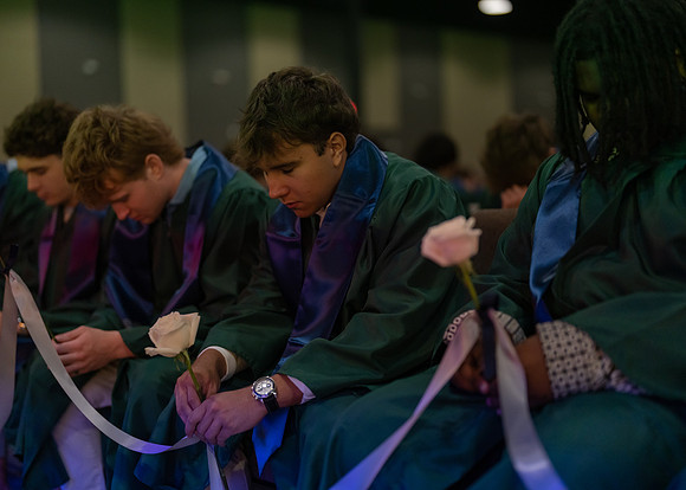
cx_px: 343
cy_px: 245
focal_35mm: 53
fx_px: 1034
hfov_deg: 36.7
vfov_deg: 26.6
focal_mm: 50
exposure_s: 1/400
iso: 1000
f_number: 1.2
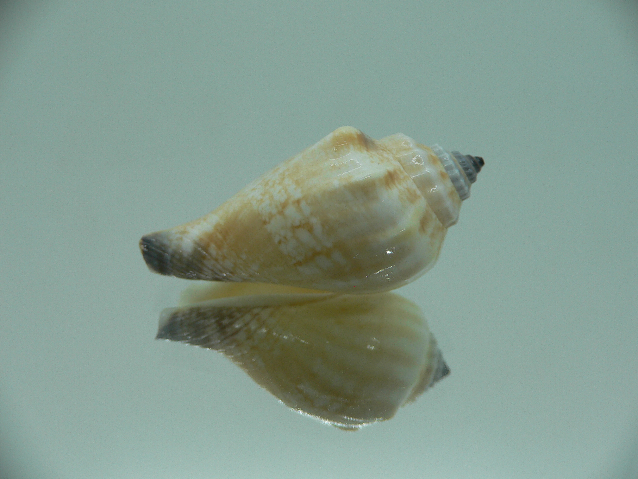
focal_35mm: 35
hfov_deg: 52.6
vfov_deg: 40.7
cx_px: 319
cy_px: 240
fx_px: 645
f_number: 2.8
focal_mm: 4.6
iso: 80
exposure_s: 1/60
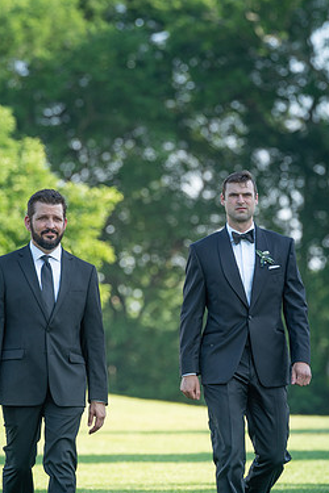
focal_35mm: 411
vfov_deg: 5.0
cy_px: 248
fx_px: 5634
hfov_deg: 3.3
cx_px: 176
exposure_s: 1/250
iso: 100
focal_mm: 198
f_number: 4
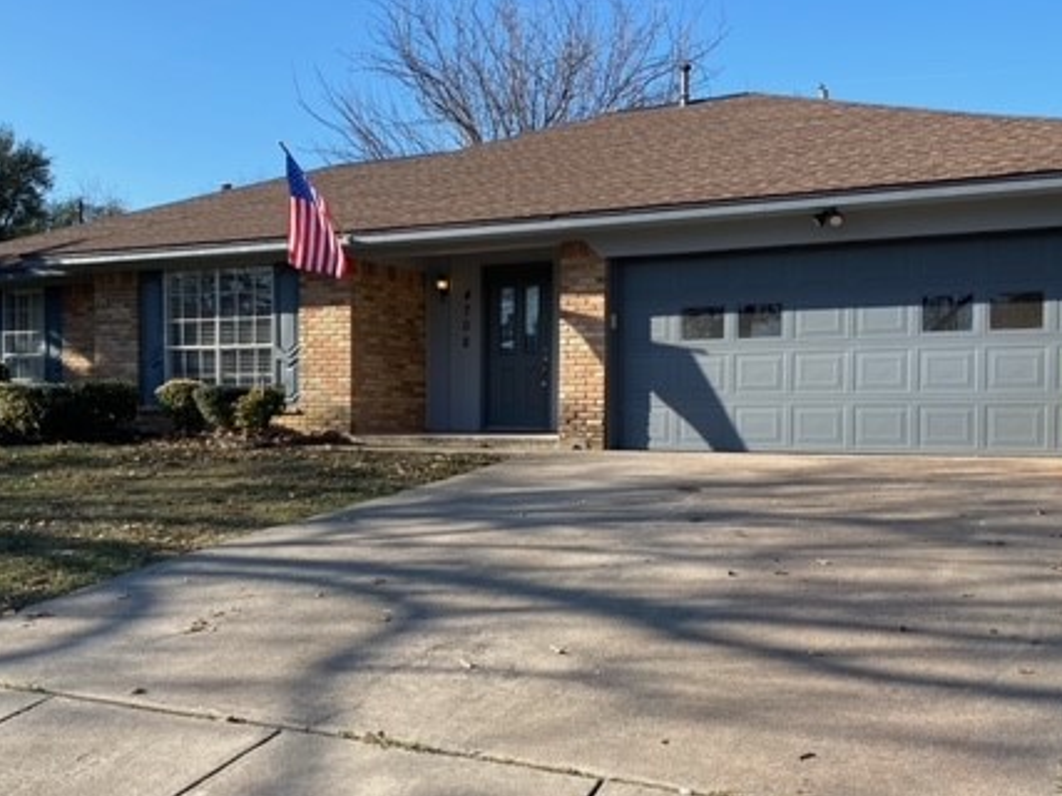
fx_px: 1196
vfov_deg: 36.7
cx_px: 450
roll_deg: +0.3
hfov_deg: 47.7
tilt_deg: -2.6
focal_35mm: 39
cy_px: 458
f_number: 1.8
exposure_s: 1/1779
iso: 32
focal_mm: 4.25
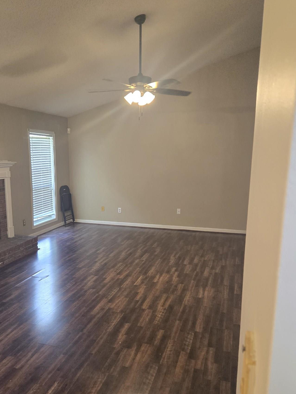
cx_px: 108
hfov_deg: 45.0
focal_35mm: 31
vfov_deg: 58.3
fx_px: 353
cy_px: 214
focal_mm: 5.4
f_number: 1.8
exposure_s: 1/120
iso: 400
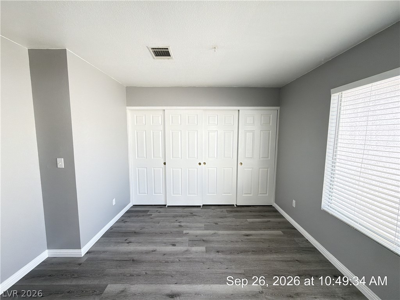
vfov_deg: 85.7
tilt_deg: -6.0
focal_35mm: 14
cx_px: 200
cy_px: 150
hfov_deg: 102.1
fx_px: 162
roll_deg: -0.1
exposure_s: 1/120
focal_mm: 2.22
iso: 200
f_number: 2.2
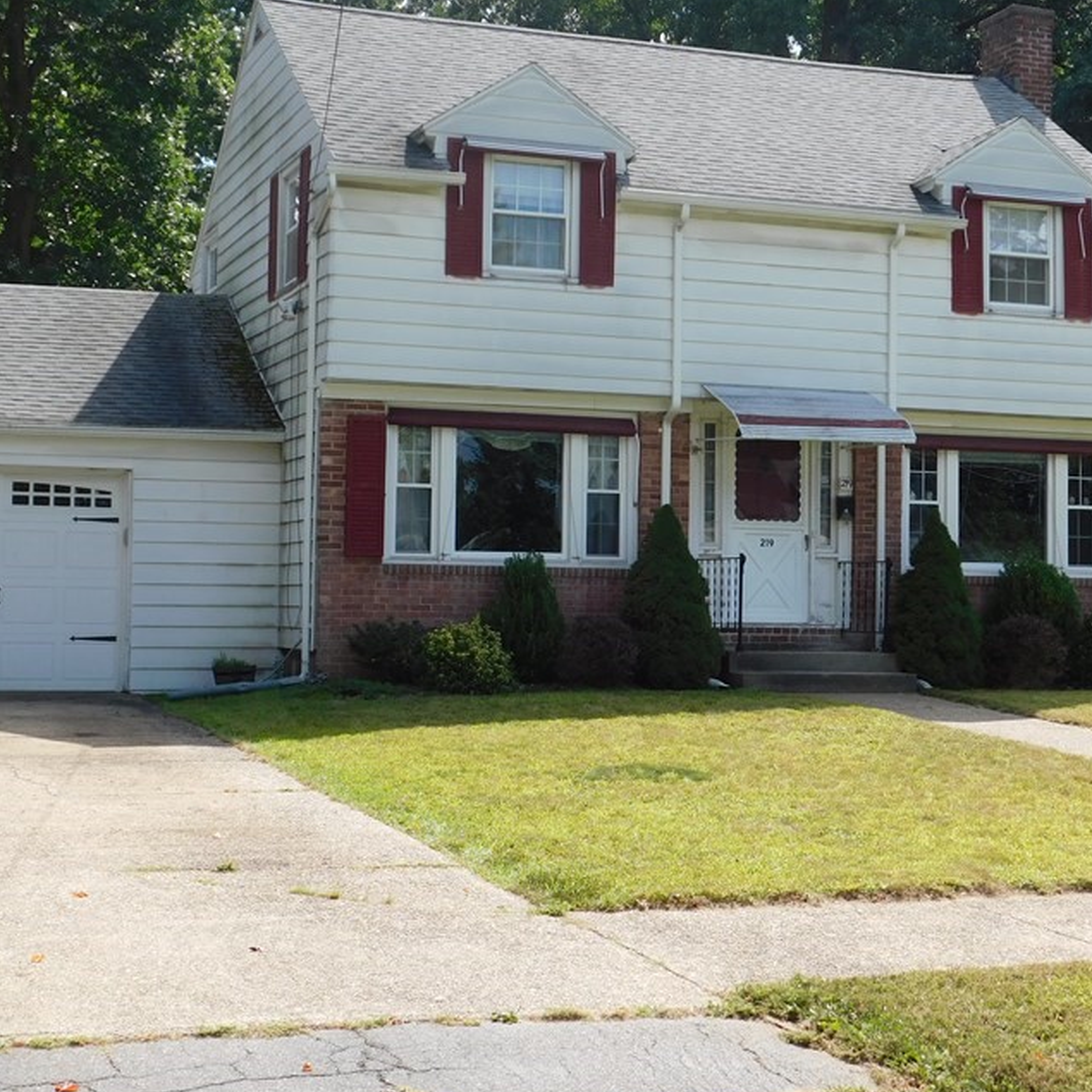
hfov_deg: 30.0
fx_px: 2034
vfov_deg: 30.0
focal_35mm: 57
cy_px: 480
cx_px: 574
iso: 125
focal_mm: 7.1
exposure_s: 1/640
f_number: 3.6
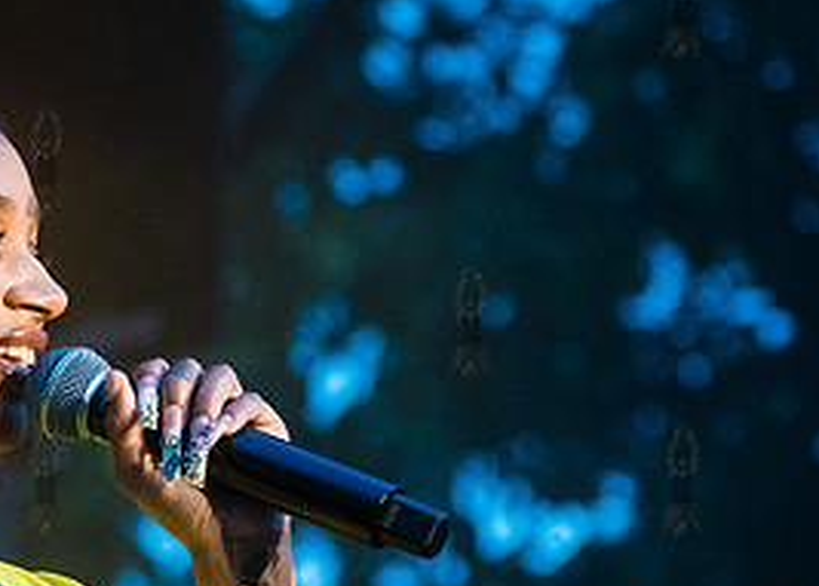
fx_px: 4398
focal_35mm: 189
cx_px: -54
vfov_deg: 7.6
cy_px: 454
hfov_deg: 10.5
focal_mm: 80
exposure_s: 1/800
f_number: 4
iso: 4000
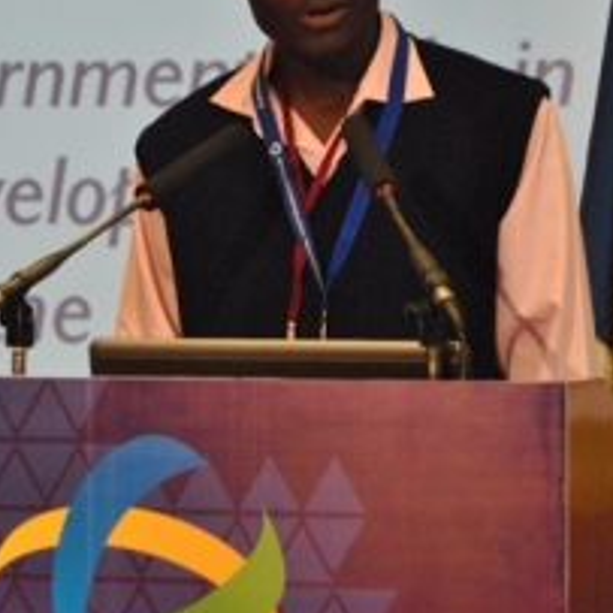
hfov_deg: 11.3
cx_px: 305
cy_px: 181
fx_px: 3104
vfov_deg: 11.3
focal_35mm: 155
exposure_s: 1/40
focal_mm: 55
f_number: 5.6
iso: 1600
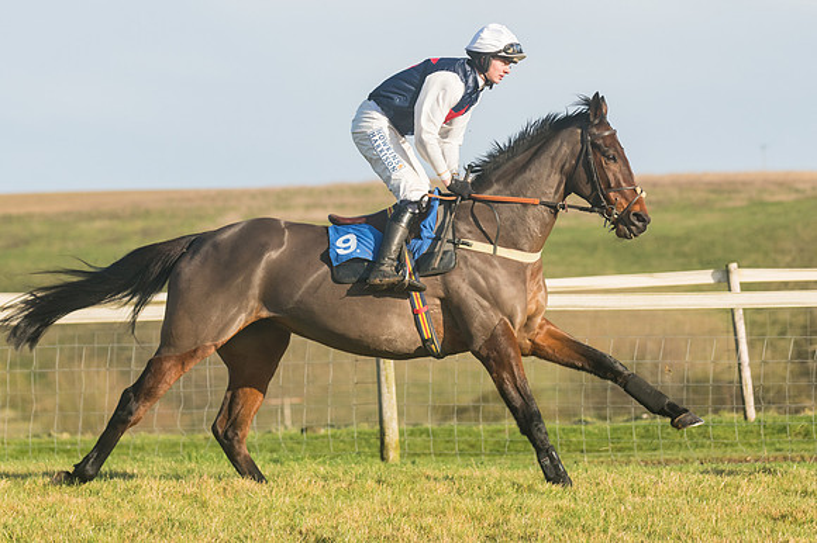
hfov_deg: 8.6
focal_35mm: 240
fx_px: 5443
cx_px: 408
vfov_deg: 5.7
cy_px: 272
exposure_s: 1/4000
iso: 400
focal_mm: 160
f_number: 5
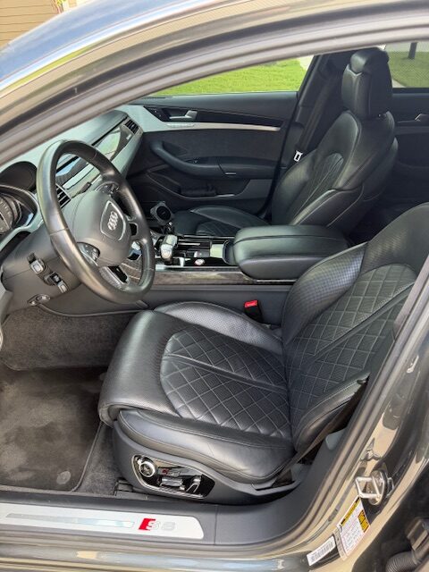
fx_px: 397
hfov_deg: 56.8
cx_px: 214
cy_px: 286
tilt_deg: -37.7
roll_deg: +2.8
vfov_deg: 71.6
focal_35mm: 24
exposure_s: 1/217
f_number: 1.78
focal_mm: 6.76
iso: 200
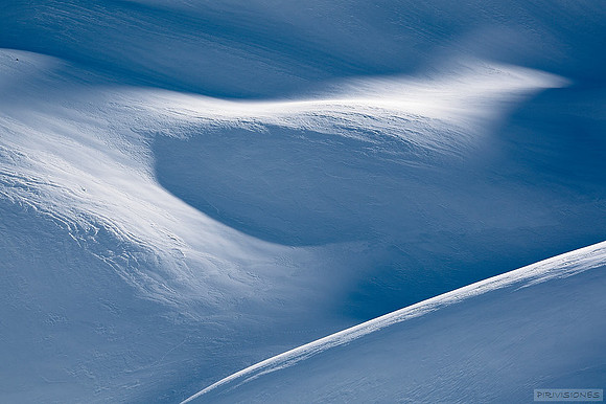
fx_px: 1136
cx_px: 303
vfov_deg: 20.1
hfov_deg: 29.9
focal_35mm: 68
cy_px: 202
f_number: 7.1
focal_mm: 45
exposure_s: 1/320
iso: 100
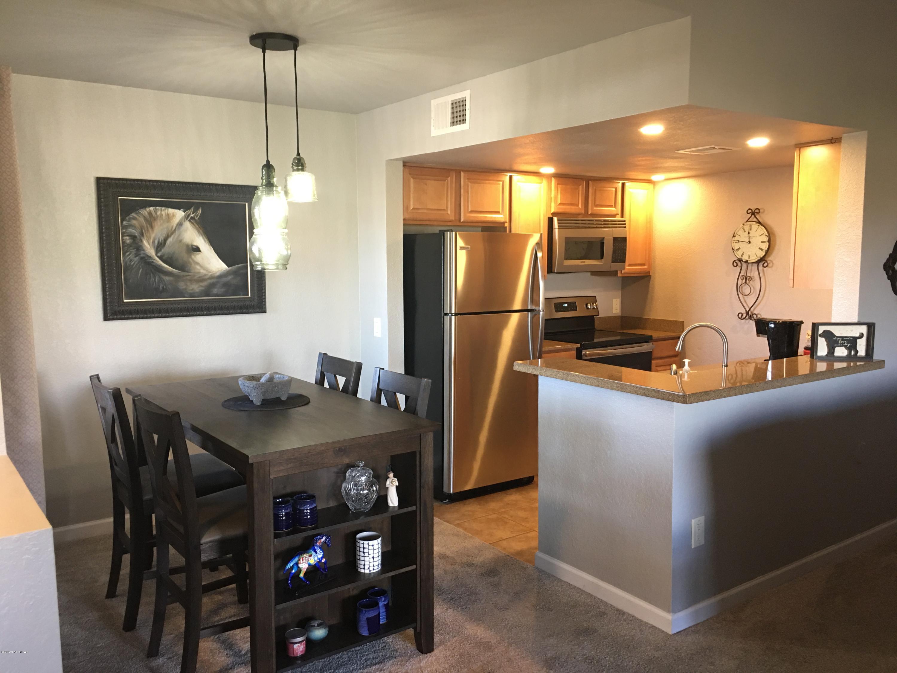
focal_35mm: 29
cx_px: 448
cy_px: 336
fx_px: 751
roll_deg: +0.0
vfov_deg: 48.2
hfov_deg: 61.7
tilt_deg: -5.2
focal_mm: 4.15
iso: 64
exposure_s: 1/15
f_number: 2.2
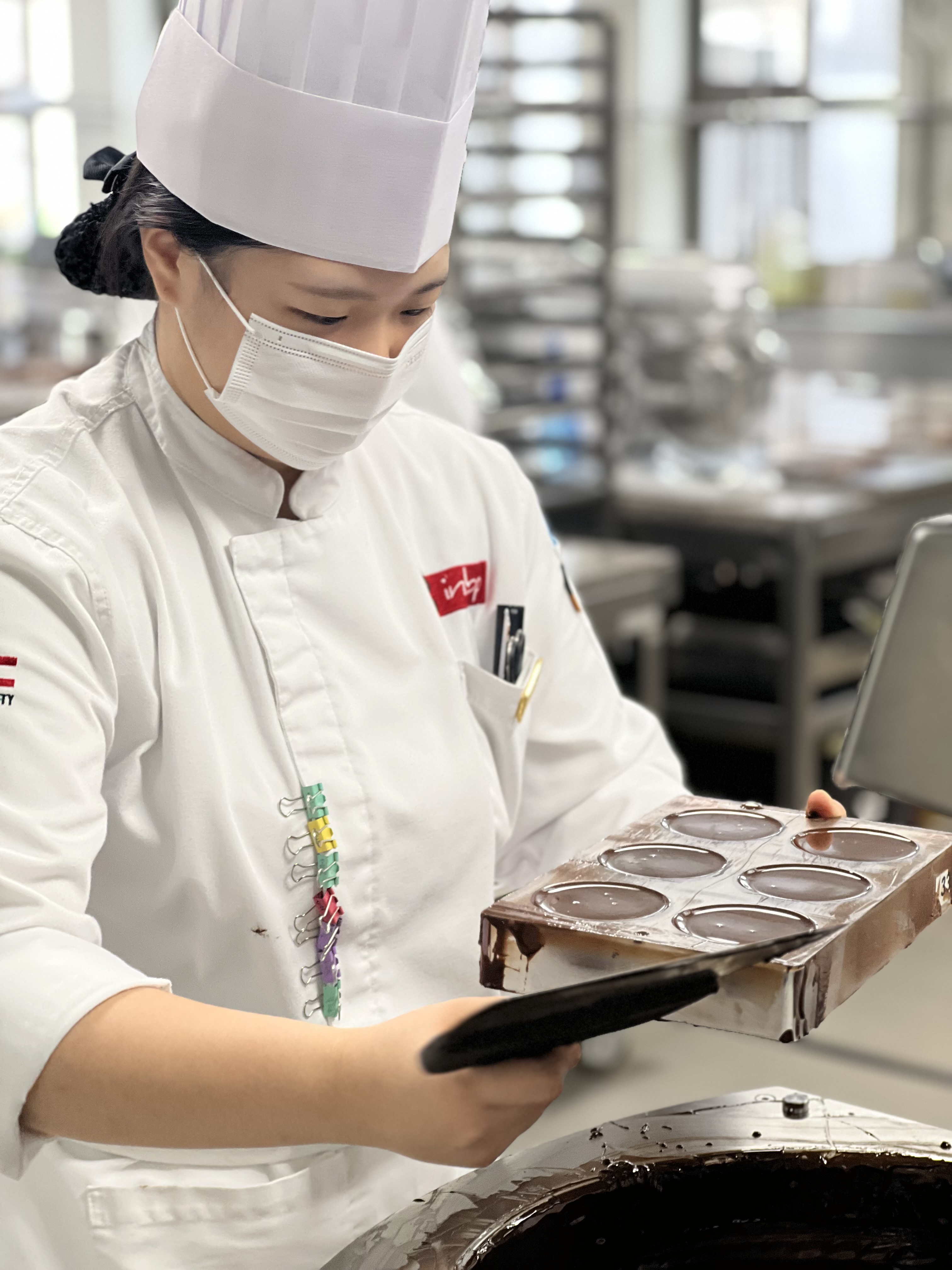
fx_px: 2824
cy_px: 635
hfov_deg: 19.1
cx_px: 476
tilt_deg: -10.2
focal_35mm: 77
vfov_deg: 25.3
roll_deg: +0.9
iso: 125
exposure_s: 1/60
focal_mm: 9
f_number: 2.8
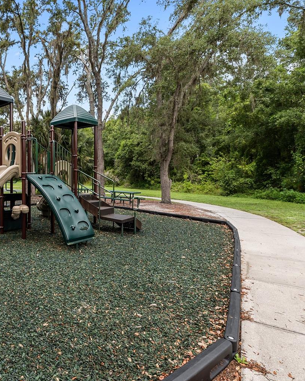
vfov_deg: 75.0
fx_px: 248
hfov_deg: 56.3
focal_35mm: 22
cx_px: 43
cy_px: 192
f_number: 8
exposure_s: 1/80
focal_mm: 10
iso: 100
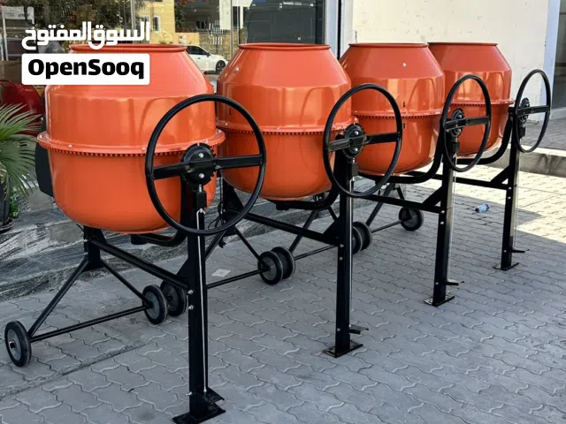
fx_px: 392
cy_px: 212
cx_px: 283
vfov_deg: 56.8
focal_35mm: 24
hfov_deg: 71.6
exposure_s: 1/1095
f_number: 1.78
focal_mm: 6.86
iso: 80
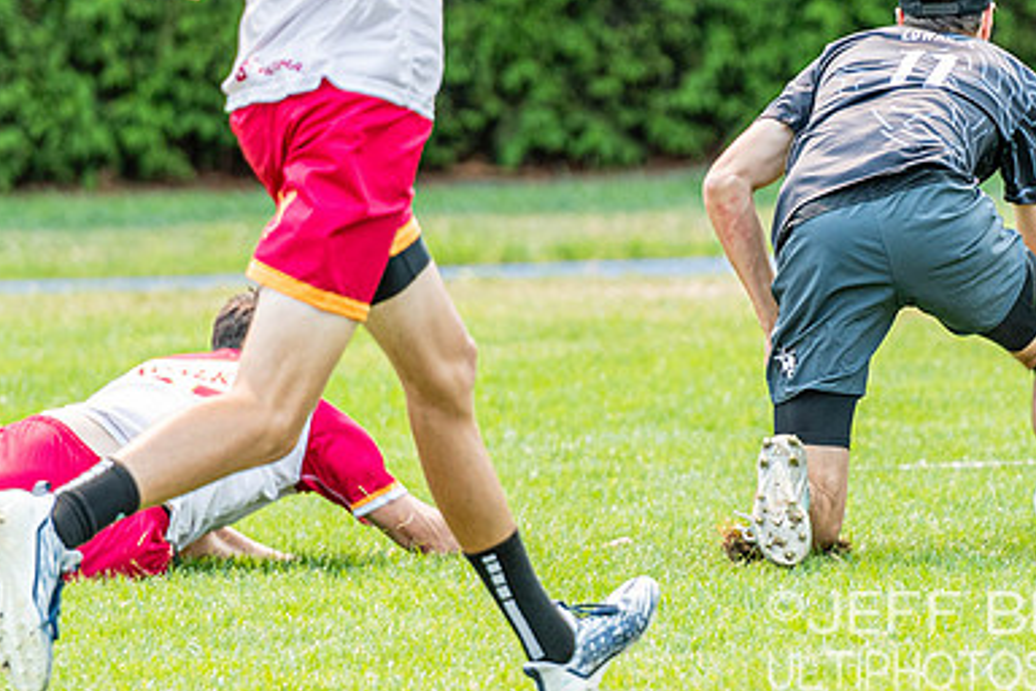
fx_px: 19798
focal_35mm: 688
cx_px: 994
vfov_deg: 2.0
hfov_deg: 3.0
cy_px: 313
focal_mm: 200
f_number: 3.2
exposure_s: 1/1250
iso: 180
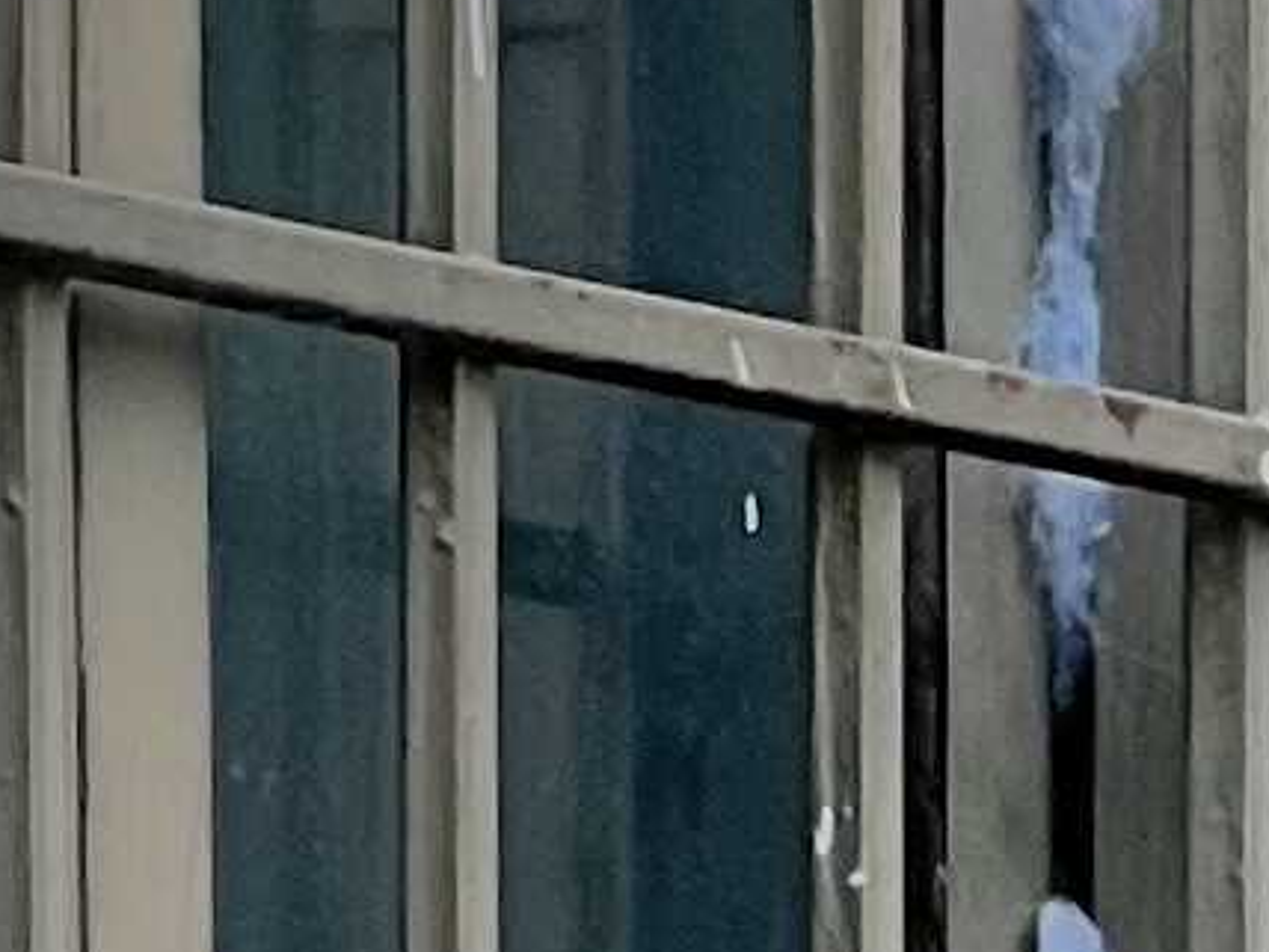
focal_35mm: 726
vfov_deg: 2.0
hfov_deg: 2.7
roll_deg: -0.7
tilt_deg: -1.9
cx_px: 4444
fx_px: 26615
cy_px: 3701
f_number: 2.8
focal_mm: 9
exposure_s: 1/130
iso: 32
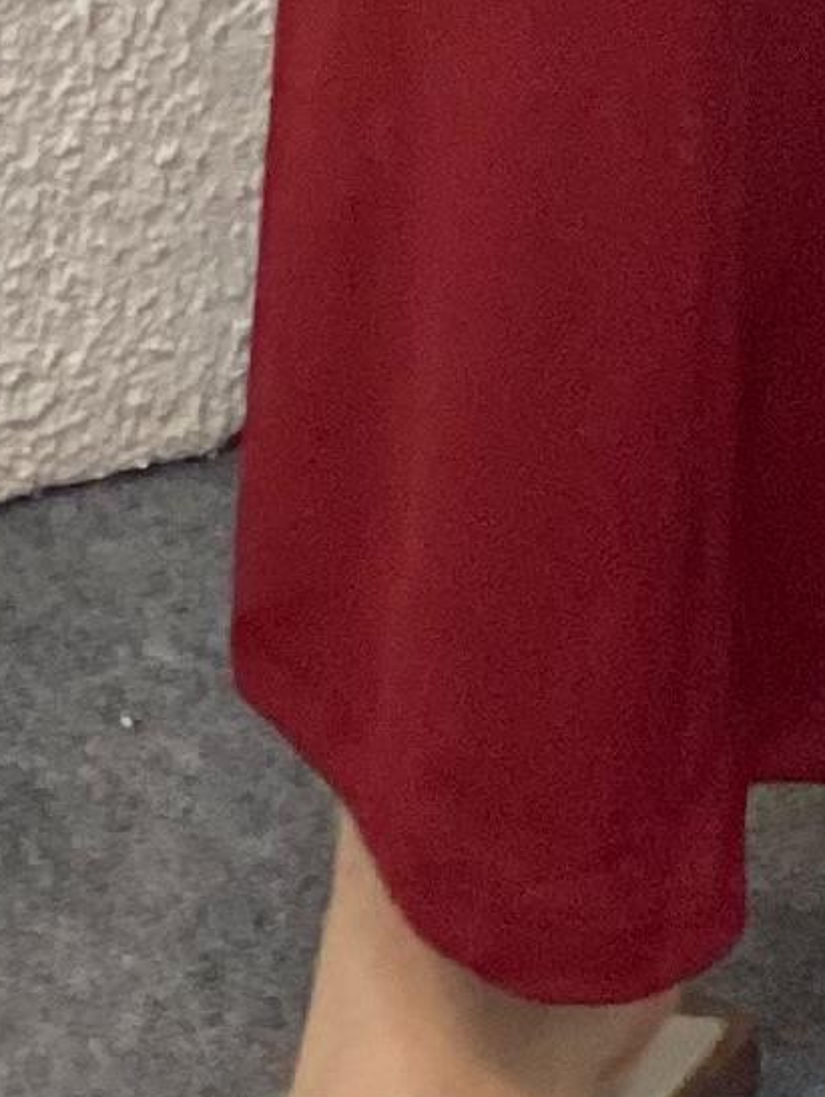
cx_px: 1339
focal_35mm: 383
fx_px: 12156
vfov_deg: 4.9
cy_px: -2184
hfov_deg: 3.9
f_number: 2
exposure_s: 1/100
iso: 160
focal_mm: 6
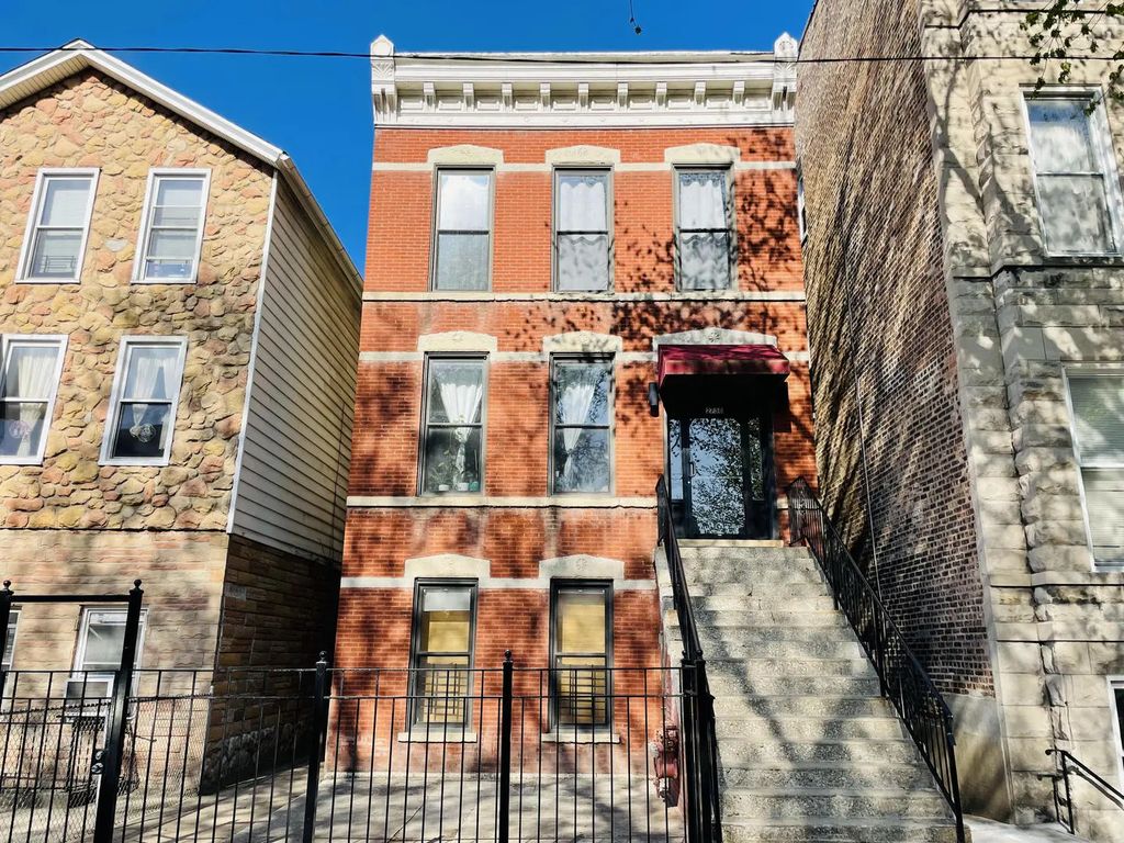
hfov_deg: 67.3
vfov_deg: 53.1
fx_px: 844
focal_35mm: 26
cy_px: 422
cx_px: 562
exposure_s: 1/2053
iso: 32
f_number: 1.6
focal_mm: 4.2
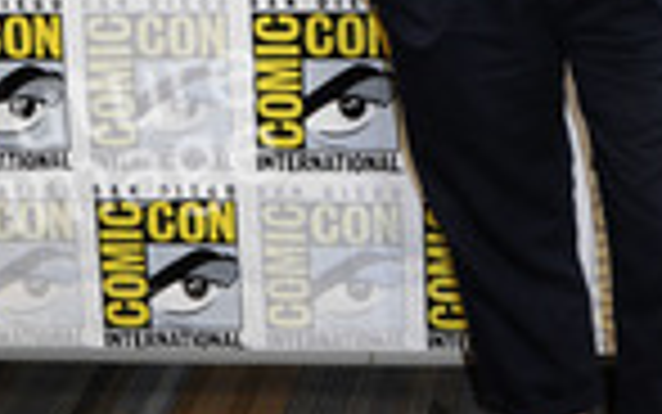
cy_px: -68
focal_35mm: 100
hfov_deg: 20.5
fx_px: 1805
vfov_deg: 12.8
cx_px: 538
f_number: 4.5
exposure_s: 1/60
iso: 1000
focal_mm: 24
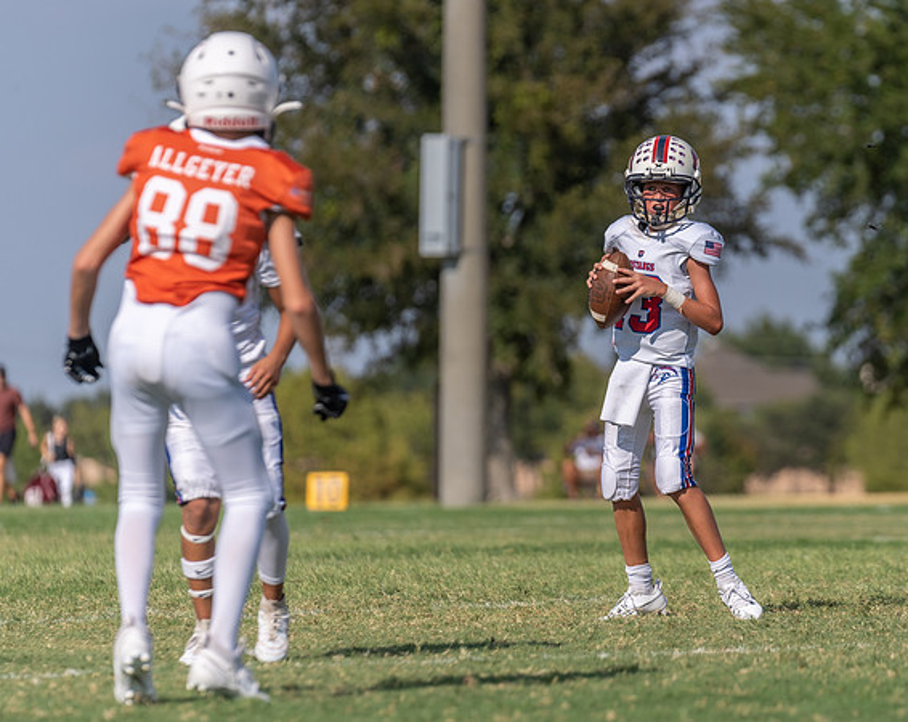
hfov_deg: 6.3
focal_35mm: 310
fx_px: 8303
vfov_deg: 5.0
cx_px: 642
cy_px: 324
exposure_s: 1/2500
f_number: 3.5
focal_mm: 200
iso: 100
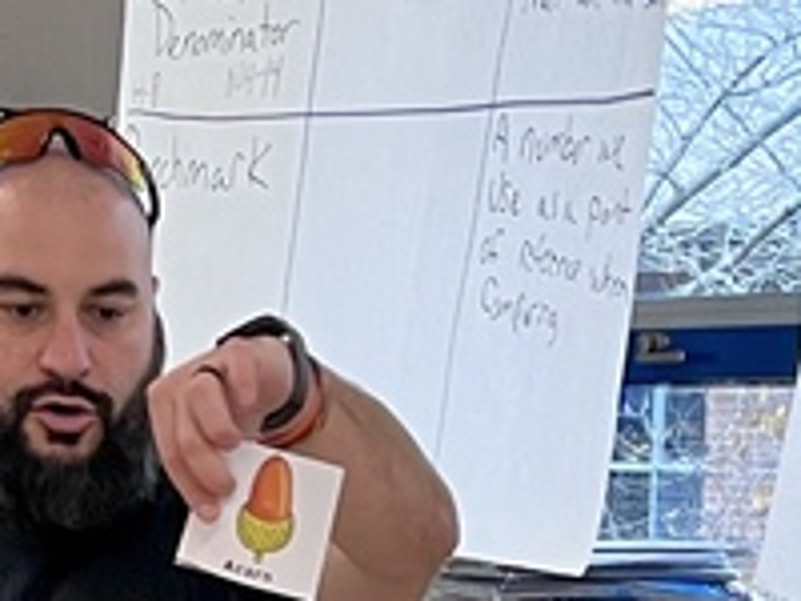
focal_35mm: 133
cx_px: 244
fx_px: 3078
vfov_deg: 9.8
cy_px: 1434
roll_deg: -1.1
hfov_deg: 14.8
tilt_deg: -14.7
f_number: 1.6
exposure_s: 1/69
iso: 125
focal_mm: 5.1
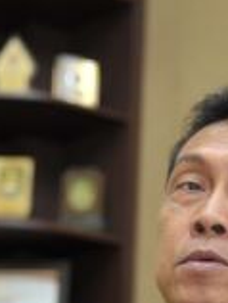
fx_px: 1191
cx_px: 174
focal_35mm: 136
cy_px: 311
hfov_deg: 10.9
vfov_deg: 14.2
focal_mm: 35
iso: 500
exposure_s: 1/50
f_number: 2.8
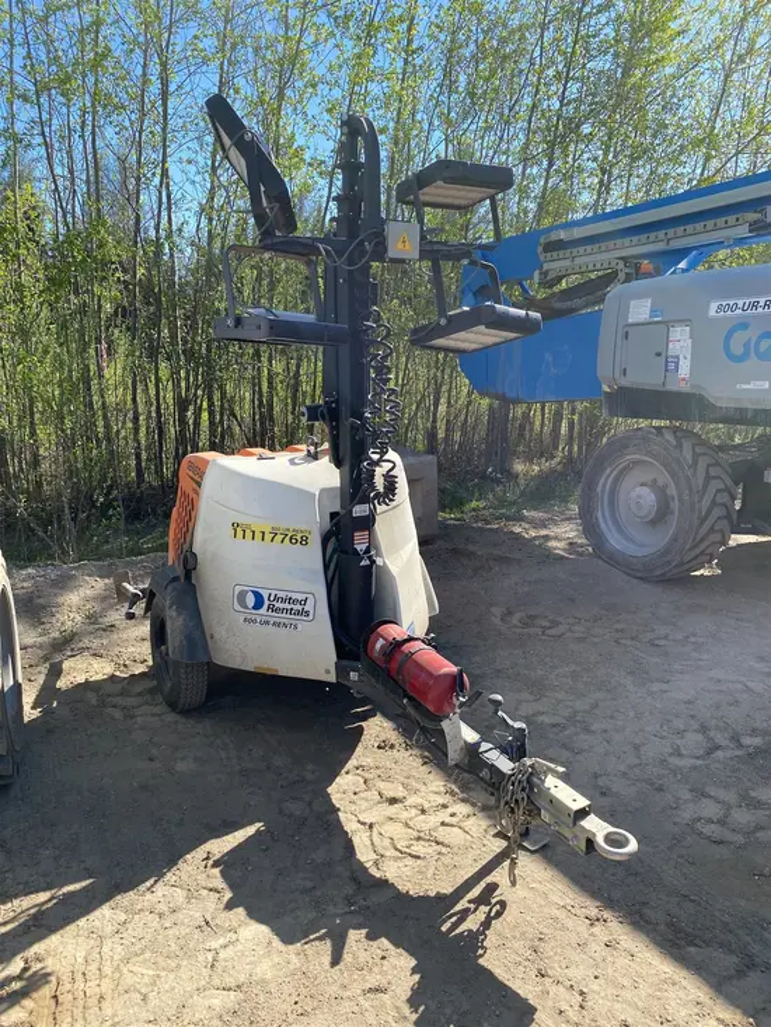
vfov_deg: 67.3
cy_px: 514
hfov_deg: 53.1
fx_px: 772
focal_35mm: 26
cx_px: 386
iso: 32
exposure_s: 1/1316
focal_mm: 4.25
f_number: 1.8
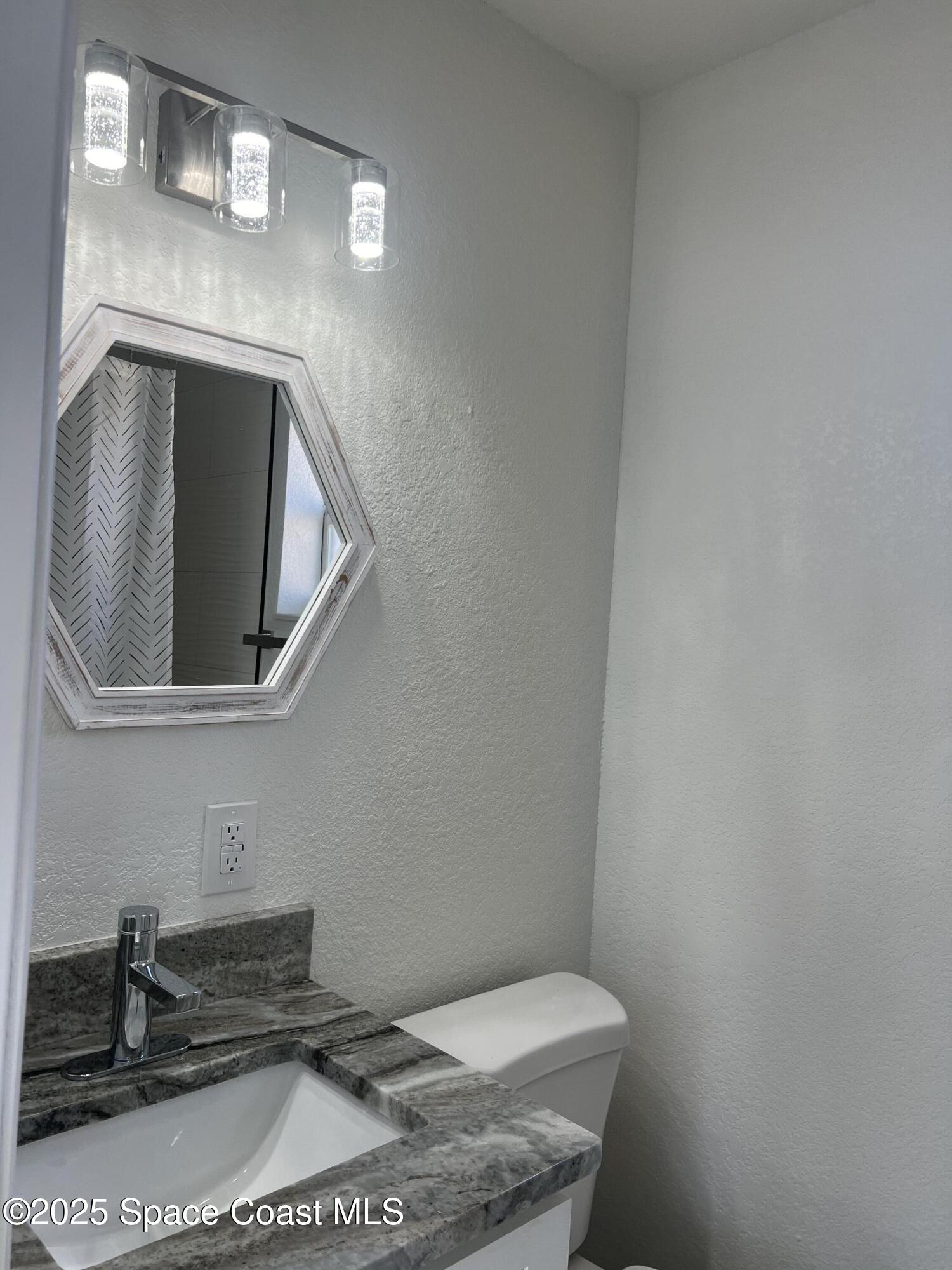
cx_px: 476
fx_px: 953
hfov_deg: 53.1
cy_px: 635
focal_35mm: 26
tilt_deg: -1.2
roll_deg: -2.2
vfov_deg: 67.3
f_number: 1.5
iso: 40
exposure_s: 1/261
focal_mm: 5.7
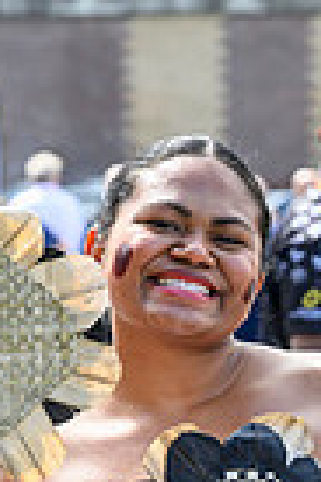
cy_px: 445
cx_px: -611
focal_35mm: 295
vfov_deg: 7.0
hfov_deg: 4.5
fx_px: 3945
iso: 400
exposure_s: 1/1000
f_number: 4.5
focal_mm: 70
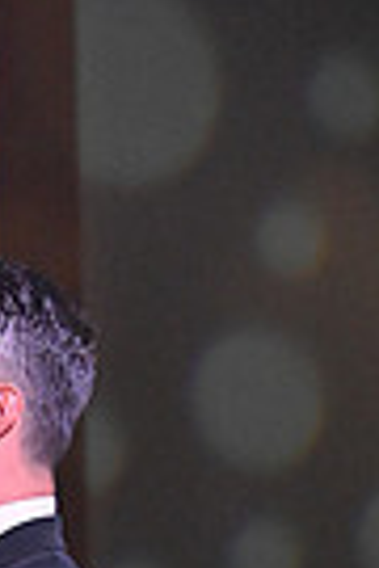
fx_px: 5748
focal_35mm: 364
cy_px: 934
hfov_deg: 3.7
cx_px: -318
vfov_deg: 5.6
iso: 4000
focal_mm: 85
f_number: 7.1
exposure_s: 1/400
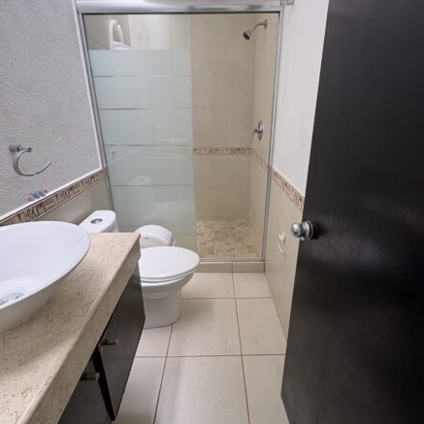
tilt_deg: -15.3
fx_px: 236
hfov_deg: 84.0
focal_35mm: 17
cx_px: 216
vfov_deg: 83.7
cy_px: 189
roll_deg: +1.2
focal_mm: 2.22
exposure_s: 1/99
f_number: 2.2
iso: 40
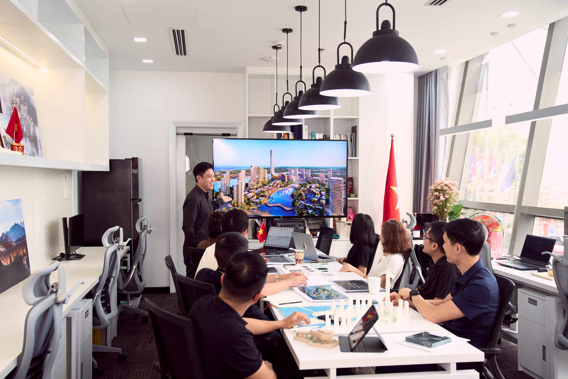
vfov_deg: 36.9
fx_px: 568
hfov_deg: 53.1
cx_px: 286
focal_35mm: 36
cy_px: 194
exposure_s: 1/125
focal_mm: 35
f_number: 4
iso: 640
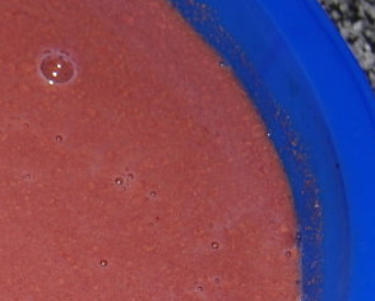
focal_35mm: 147
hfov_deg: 12.4
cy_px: 265
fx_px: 1634
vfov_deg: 10.5
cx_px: -205
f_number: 4.2
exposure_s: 1/125
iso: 100
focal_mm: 30
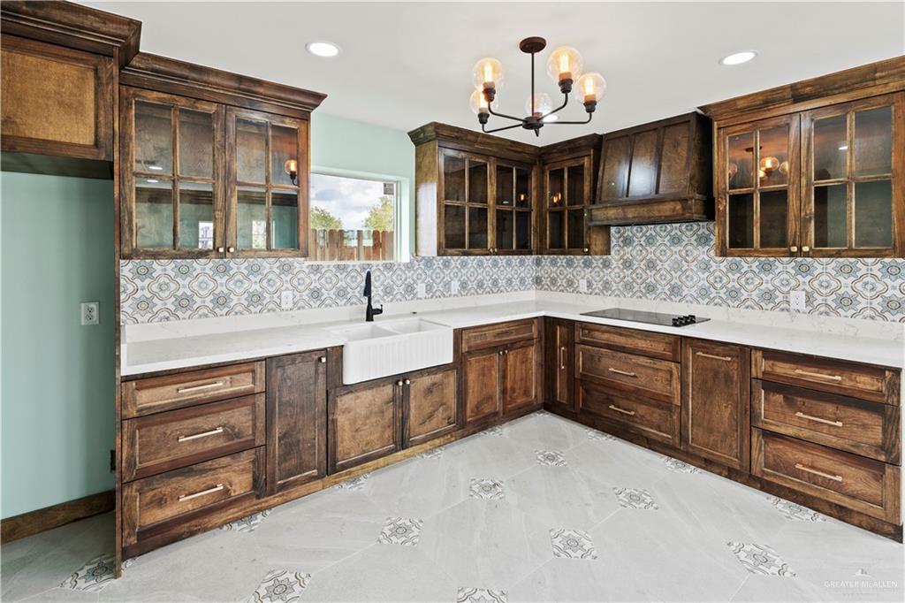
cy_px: 302
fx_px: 377
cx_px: 452
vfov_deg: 77.3
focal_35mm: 15
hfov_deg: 100.4
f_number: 9
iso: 640
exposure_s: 1/15
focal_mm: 15
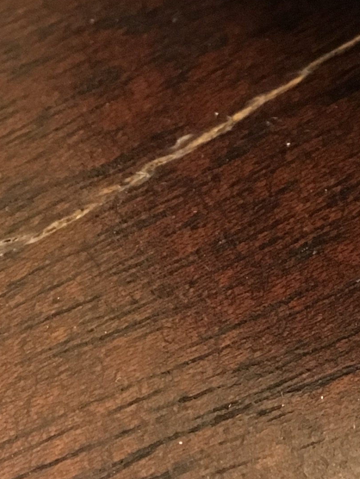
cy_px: -320
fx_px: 1511
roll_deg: +0.1
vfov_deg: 15.9
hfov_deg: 13.5
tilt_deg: -39.0
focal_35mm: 109
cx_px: 317
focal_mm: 4.15
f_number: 2.2
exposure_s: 1/17
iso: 200
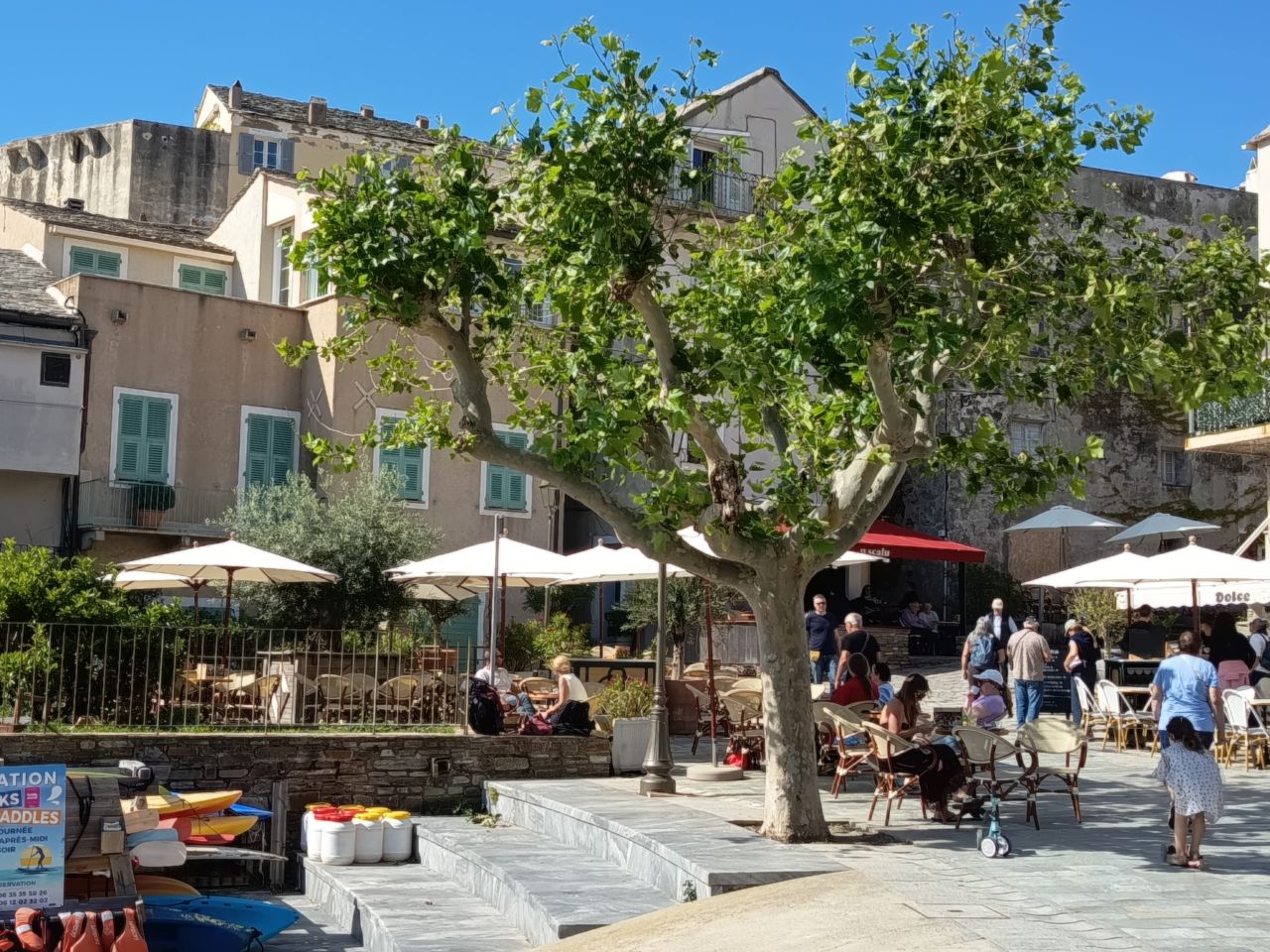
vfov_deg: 30.3
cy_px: 476
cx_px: 635
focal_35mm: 48
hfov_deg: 39.7
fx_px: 1761
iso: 51
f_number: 1.7
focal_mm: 5.24
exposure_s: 1/391
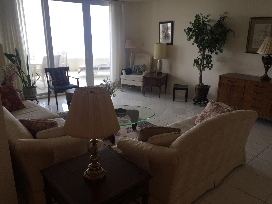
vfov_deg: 48.2
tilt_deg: -16.5
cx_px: 136
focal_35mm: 29
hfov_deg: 61.7
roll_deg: -1.2
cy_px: 102
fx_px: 228
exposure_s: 1/60
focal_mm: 4.15
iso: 40
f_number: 2.2
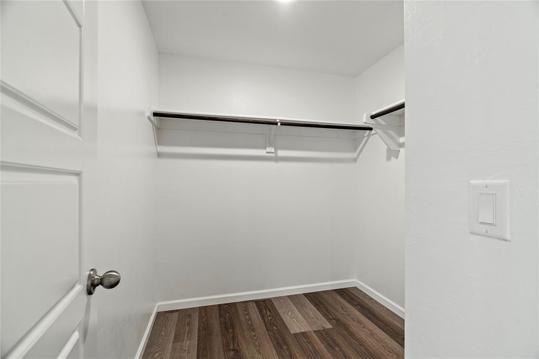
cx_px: 270
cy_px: 180
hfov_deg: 96.7
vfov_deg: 73.7
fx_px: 240
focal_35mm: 16
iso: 200
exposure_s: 1.6
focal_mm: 16
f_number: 6.3
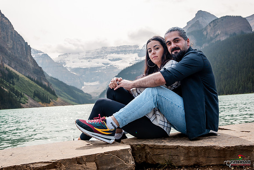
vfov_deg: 37.9
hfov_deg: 54.4
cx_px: 127
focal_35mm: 35
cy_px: 85
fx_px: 247
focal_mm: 35
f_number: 6.3
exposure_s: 1/640
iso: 200
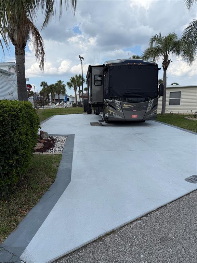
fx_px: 182
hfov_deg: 56.8
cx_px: 98
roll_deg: +1.1
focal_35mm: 24
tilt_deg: -8.2
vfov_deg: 71.6
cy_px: 132
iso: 80
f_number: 1.78
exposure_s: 1/4975
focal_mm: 6.76
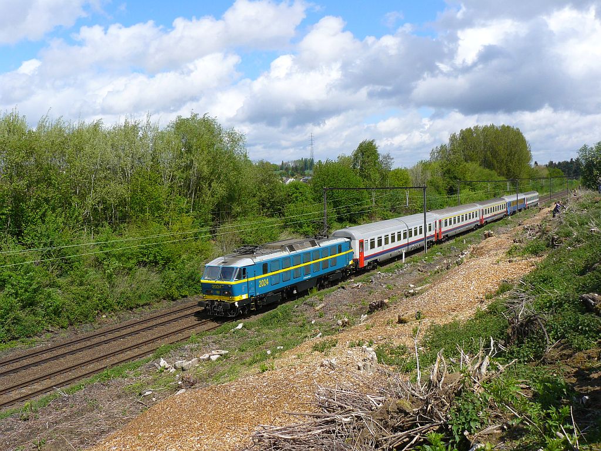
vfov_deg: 39.7
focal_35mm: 36
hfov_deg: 51.4
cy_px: 226
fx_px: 625
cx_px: 300
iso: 100
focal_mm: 6
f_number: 5.6
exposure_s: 1/500
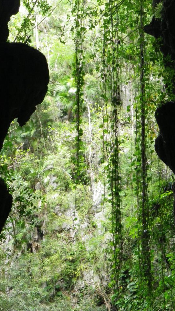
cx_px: 92
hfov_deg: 15.1
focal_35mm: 80
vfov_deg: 26.5
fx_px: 660
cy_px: 185
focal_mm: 10.4
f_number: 4.5
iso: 320
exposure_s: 1/60
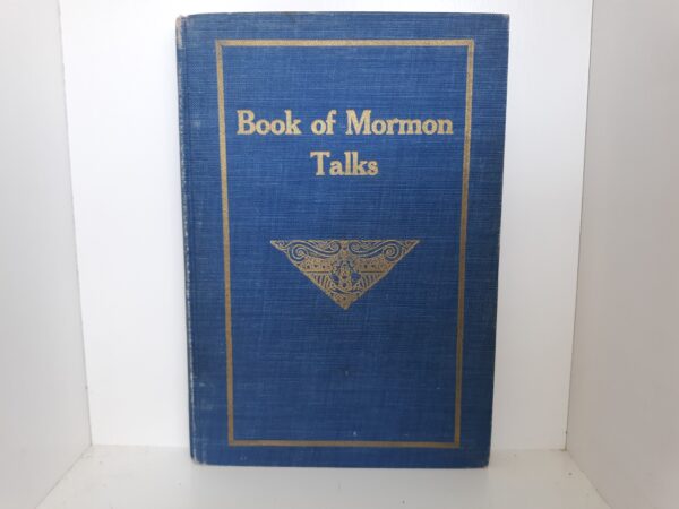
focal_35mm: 28
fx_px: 549
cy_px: 254
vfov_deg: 49.7
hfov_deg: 63.4
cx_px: 340
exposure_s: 1/40
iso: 80
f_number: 1.7
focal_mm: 3.7
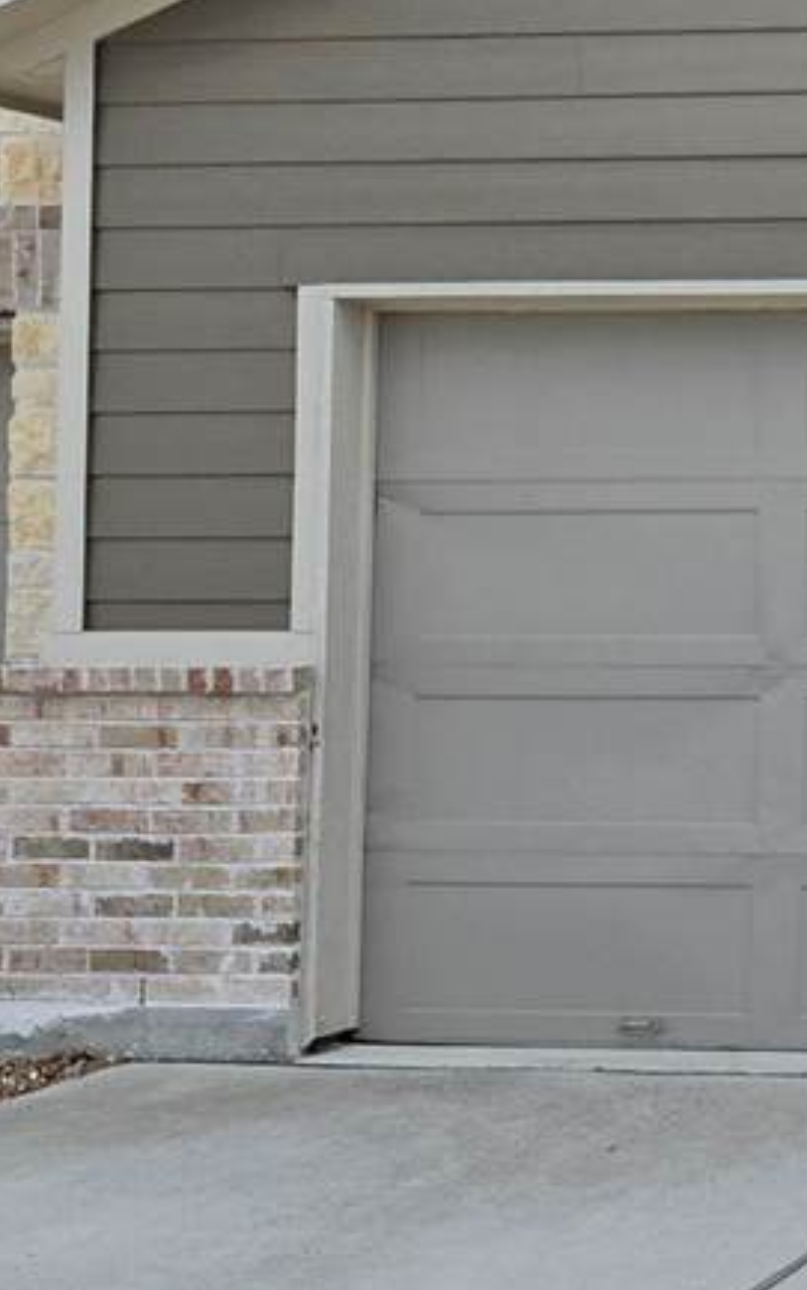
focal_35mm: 72
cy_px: 515
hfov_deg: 14.9
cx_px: 1611
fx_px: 2531
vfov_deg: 28.5
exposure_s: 1/7075
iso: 80
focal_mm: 5.4
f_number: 1.8
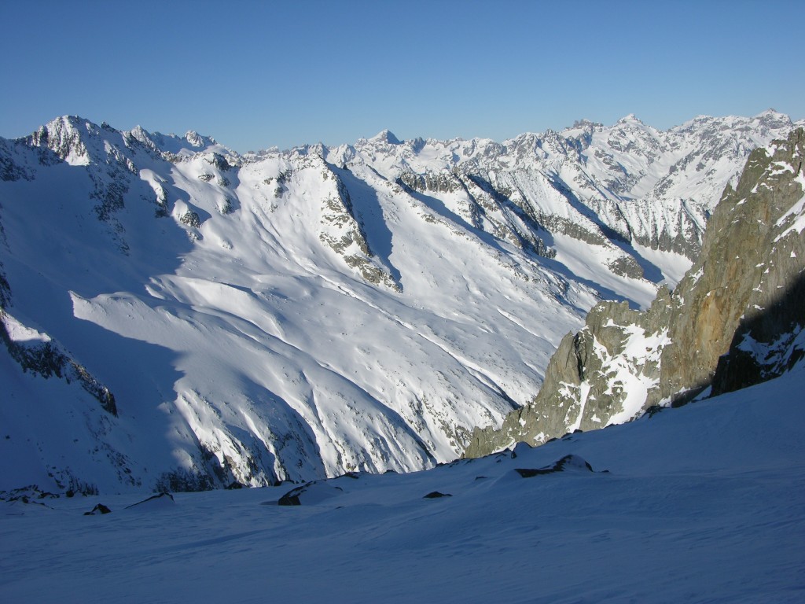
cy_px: 302
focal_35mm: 35
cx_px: 402
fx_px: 814
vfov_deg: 40.7
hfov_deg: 52.6
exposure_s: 1/334
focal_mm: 8.9
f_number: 8
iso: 50
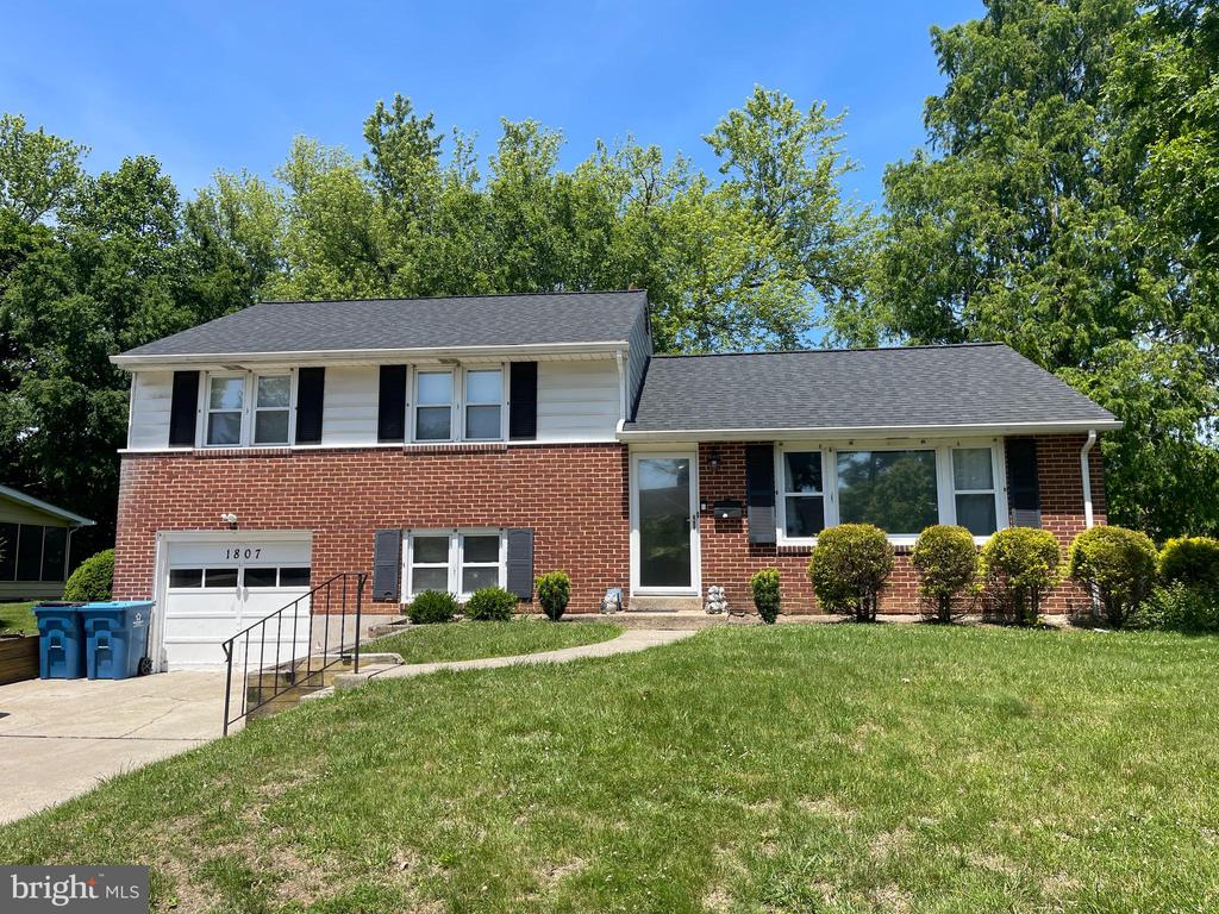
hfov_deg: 69.4
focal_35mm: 25
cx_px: 610
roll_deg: +0.5
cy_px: 457
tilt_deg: +7.4
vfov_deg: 54.9
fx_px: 880
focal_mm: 5.1
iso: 32
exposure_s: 1/2387
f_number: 1.6
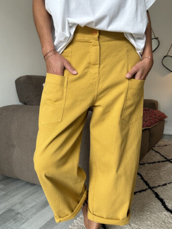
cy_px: 114
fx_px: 199
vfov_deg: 60.0
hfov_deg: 46.8
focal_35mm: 30
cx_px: 86
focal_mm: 2.69
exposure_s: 1/84
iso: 80
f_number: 1.9
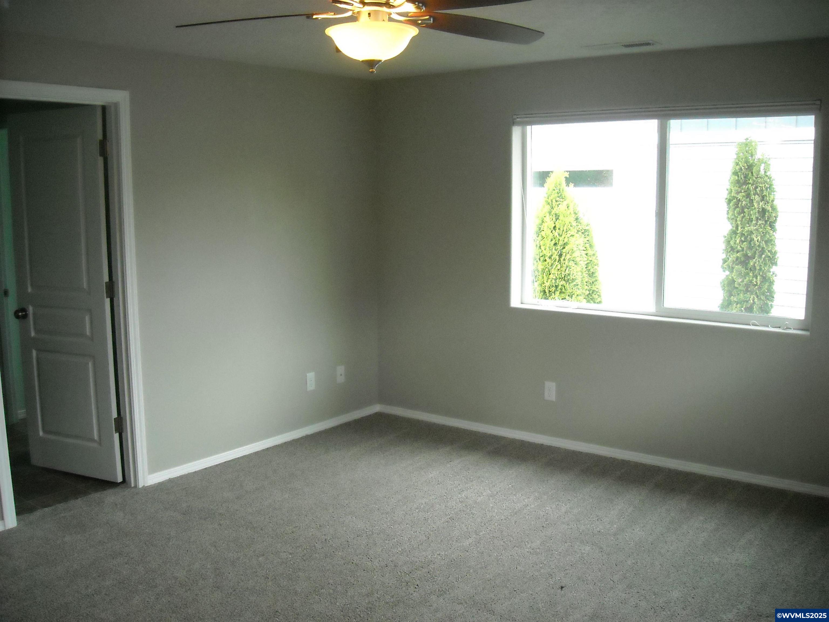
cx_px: 414
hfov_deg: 52.6
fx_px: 838
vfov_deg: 40.7
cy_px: 311
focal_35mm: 35
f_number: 2.8
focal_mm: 5.7
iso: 590
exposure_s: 1/250
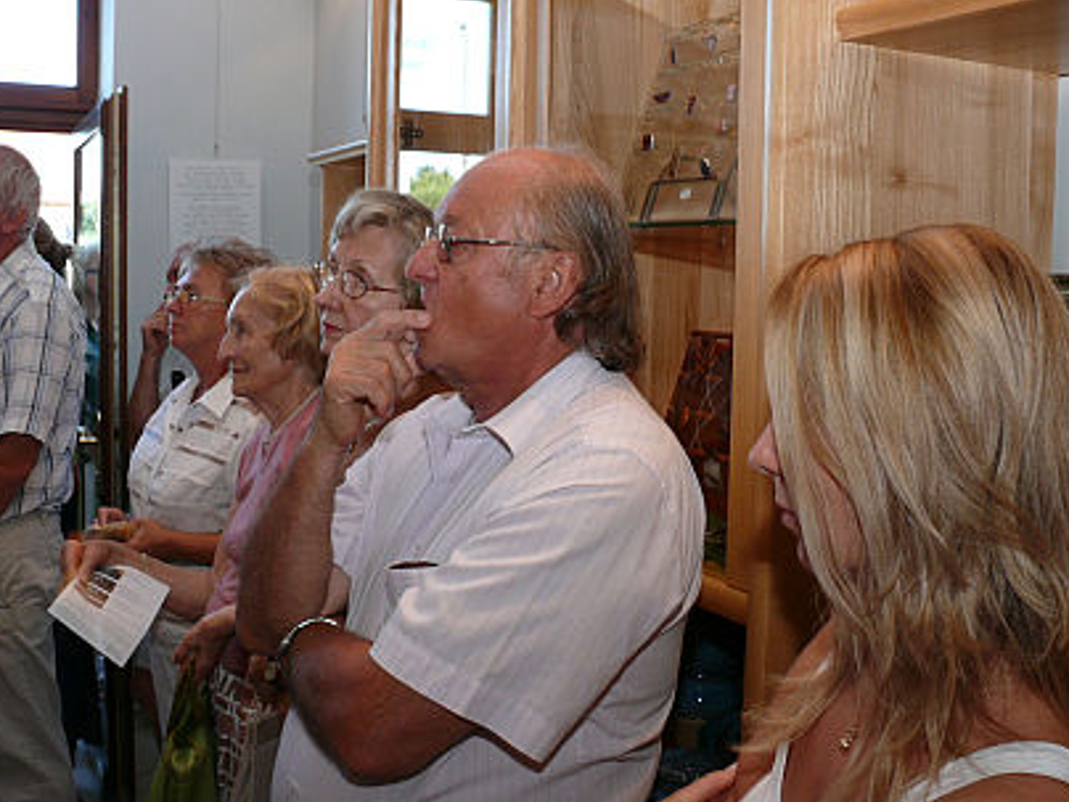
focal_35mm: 39
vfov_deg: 36.8
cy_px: 405
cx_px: 534
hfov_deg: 47.9
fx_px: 1204
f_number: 4
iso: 100
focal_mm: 7.4
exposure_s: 1/30
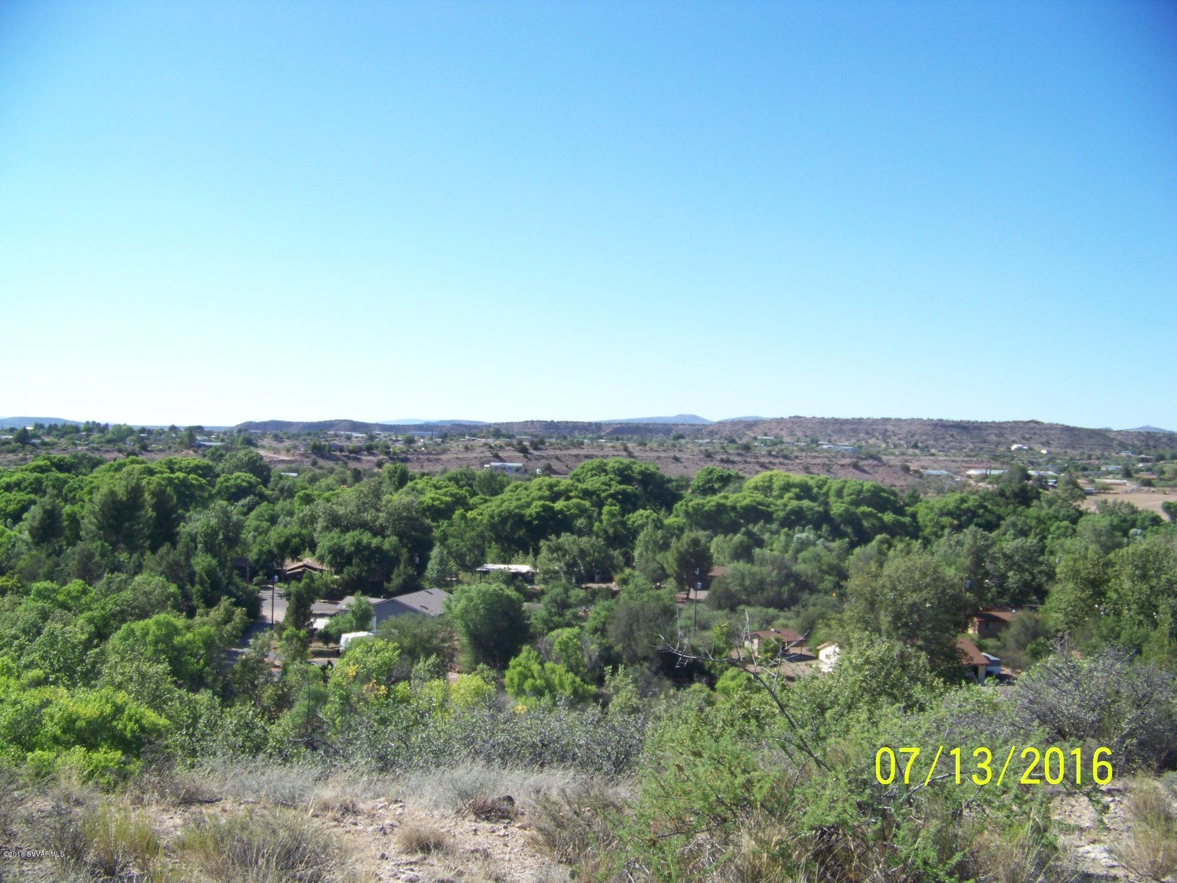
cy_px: 442
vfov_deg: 39.7
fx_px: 1224
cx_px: 588
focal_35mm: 36
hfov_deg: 51.4
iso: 69
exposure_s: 1/800
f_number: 2.8
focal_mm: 5.85
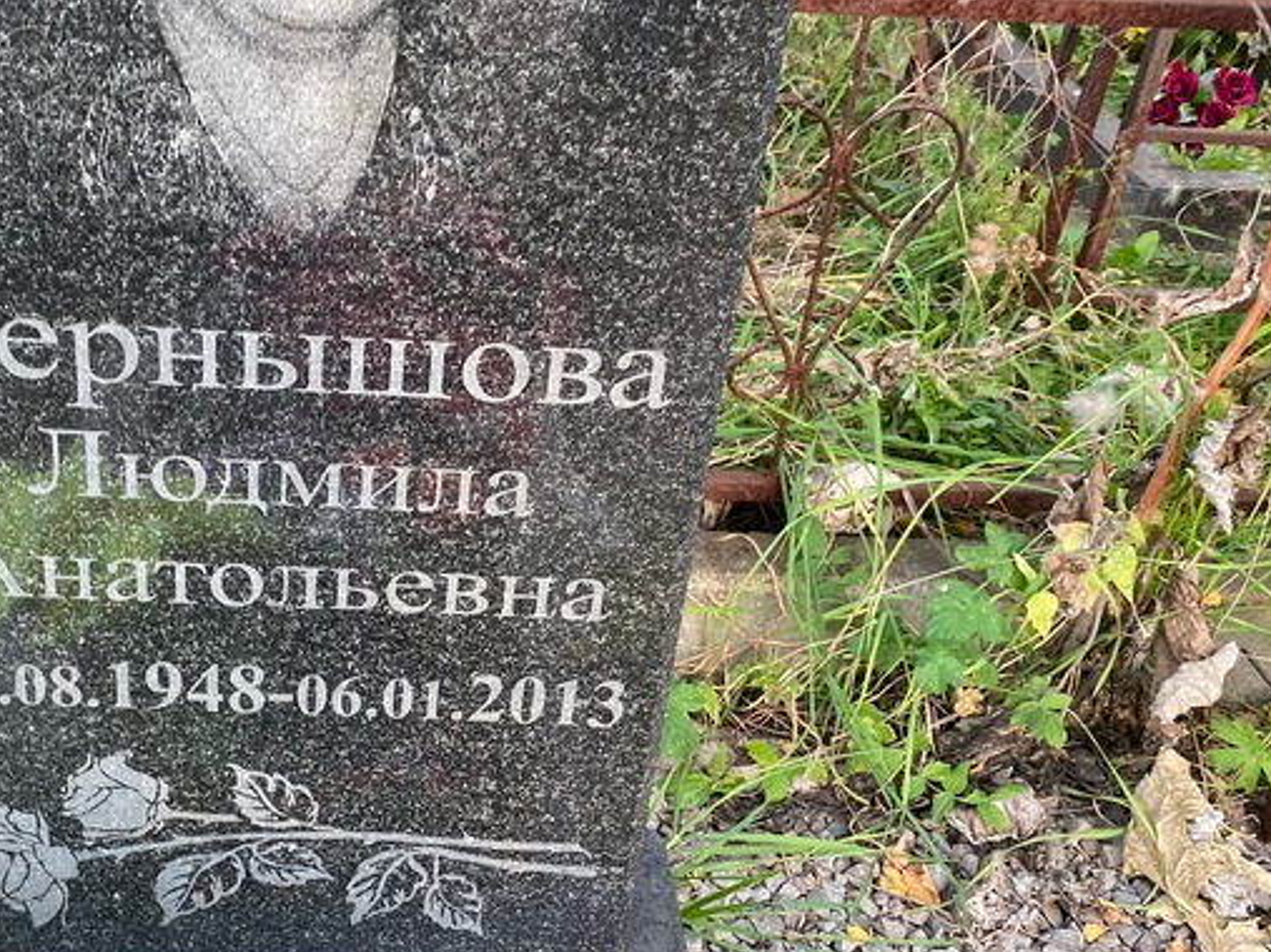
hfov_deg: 45.2
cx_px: 436
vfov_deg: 35.1
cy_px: 448
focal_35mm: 41
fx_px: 1505
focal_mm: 4.25
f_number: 1.8
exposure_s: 1/121
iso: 80
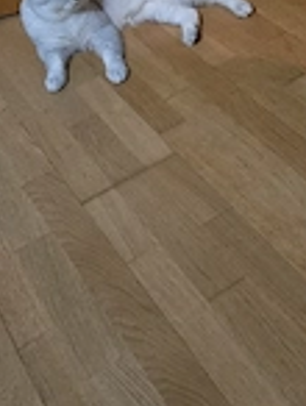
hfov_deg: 23.3
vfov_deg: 28.2
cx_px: 164
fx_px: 740
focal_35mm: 63
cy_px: -31
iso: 1600
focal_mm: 5.4
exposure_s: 1/33.4
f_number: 1.8
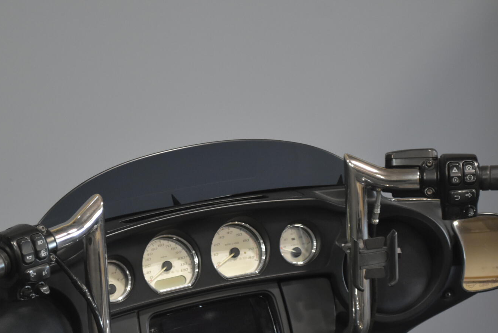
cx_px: 219
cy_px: 228
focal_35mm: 108
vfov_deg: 12.7
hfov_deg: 18.9
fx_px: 1495
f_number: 5.6
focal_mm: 48
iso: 1600
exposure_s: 1/25
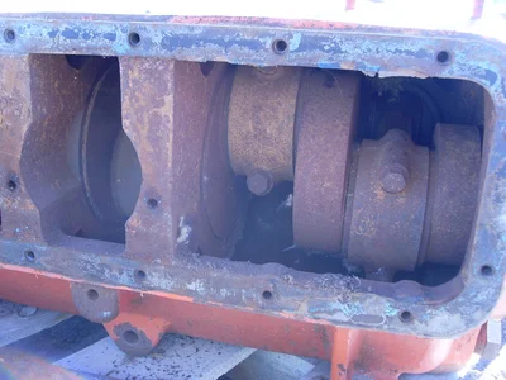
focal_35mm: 38
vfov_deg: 37.7
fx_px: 555
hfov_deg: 49.0
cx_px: 253
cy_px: 190
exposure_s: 1/60
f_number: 3
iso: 100
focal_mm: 6.3
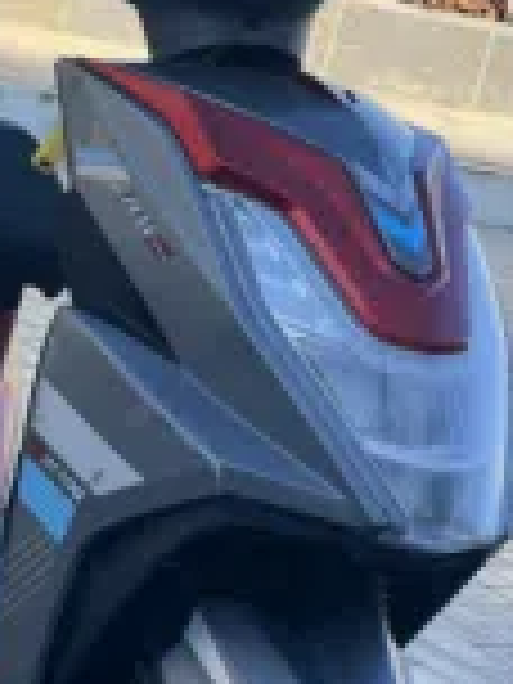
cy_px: 446
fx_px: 4011
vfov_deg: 9.7
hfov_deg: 7.3
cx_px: -27
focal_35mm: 203
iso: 32
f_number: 2.8
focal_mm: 9
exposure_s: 1/265
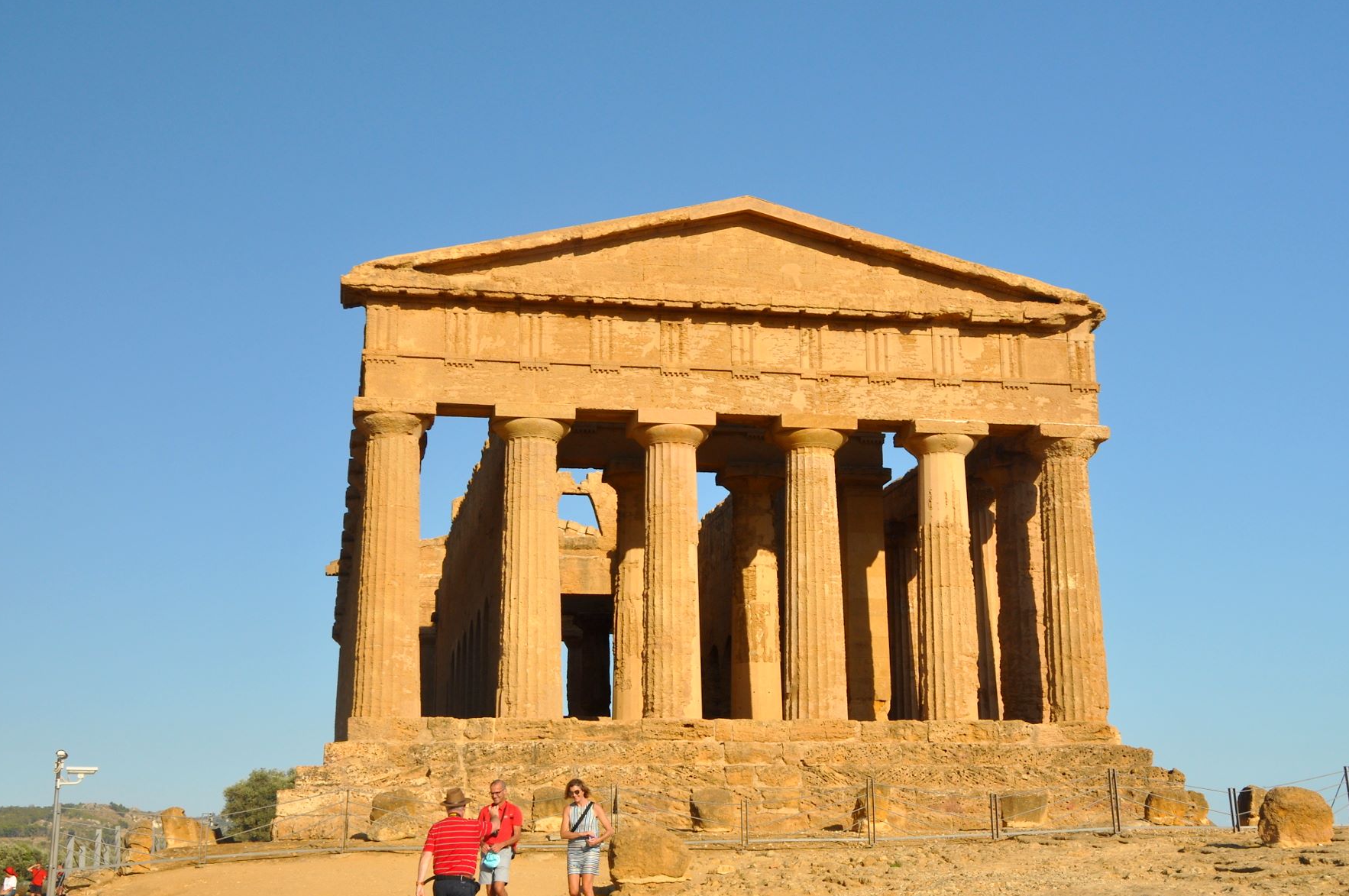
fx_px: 1892
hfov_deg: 39.2
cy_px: 459
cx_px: 724
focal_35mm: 51
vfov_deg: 26.6
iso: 320
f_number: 13
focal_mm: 31
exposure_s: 1/160
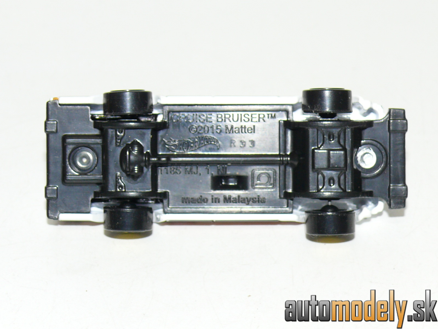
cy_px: 164
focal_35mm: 103
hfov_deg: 19.1
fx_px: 1303
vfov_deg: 14.4
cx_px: 219
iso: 100
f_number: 4
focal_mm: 13.4
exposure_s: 1/30
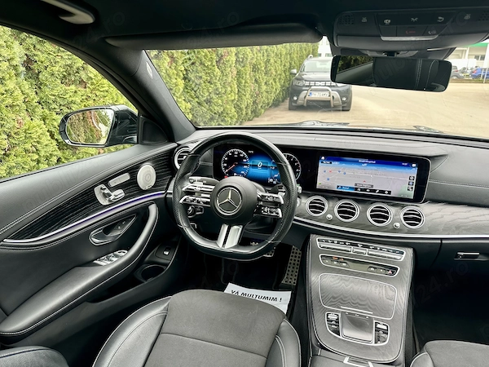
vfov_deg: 56.8
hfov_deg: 71.6
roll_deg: -1.0
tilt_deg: -18.4
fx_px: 339
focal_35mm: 24
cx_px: 244
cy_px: 184
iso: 80
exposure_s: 1/121
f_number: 1.78
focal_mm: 6.86
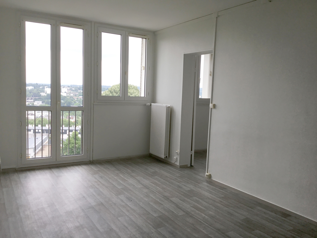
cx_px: 158
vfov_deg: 45.4
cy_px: 119
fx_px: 284
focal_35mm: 31
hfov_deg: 58.4
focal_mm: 3.3
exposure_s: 1/123
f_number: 2.4
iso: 25
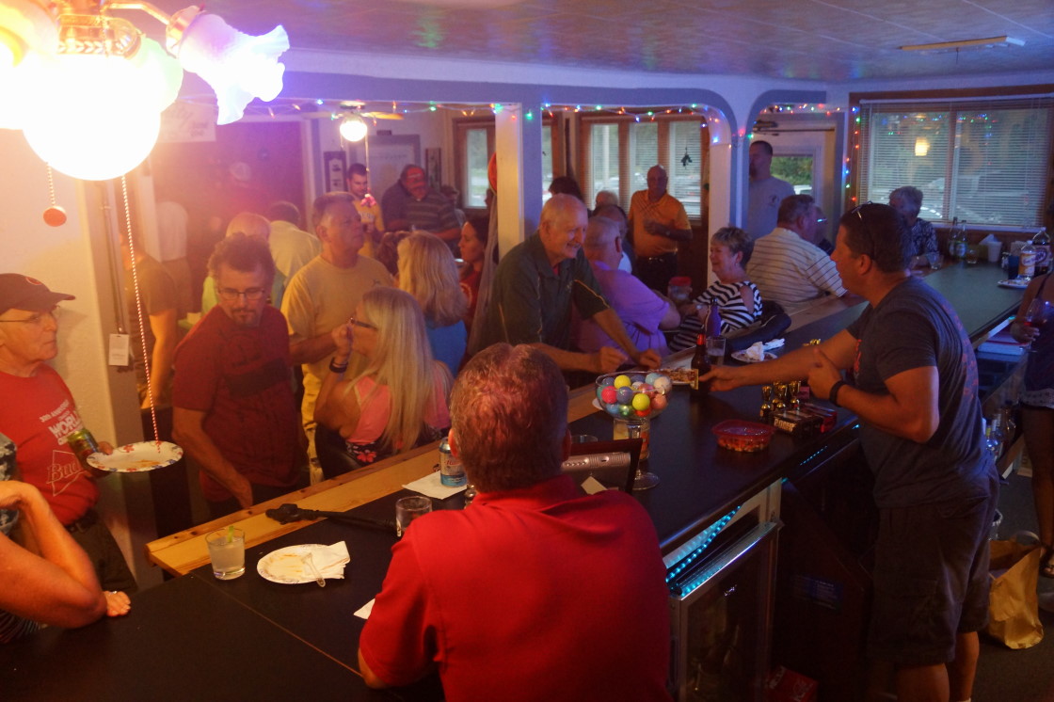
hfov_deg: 61.9
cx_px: 527
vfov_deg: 43.6
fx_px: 878
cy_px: 351
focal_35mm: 30
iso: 1600
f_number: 4
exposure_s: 1/60
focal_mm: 20
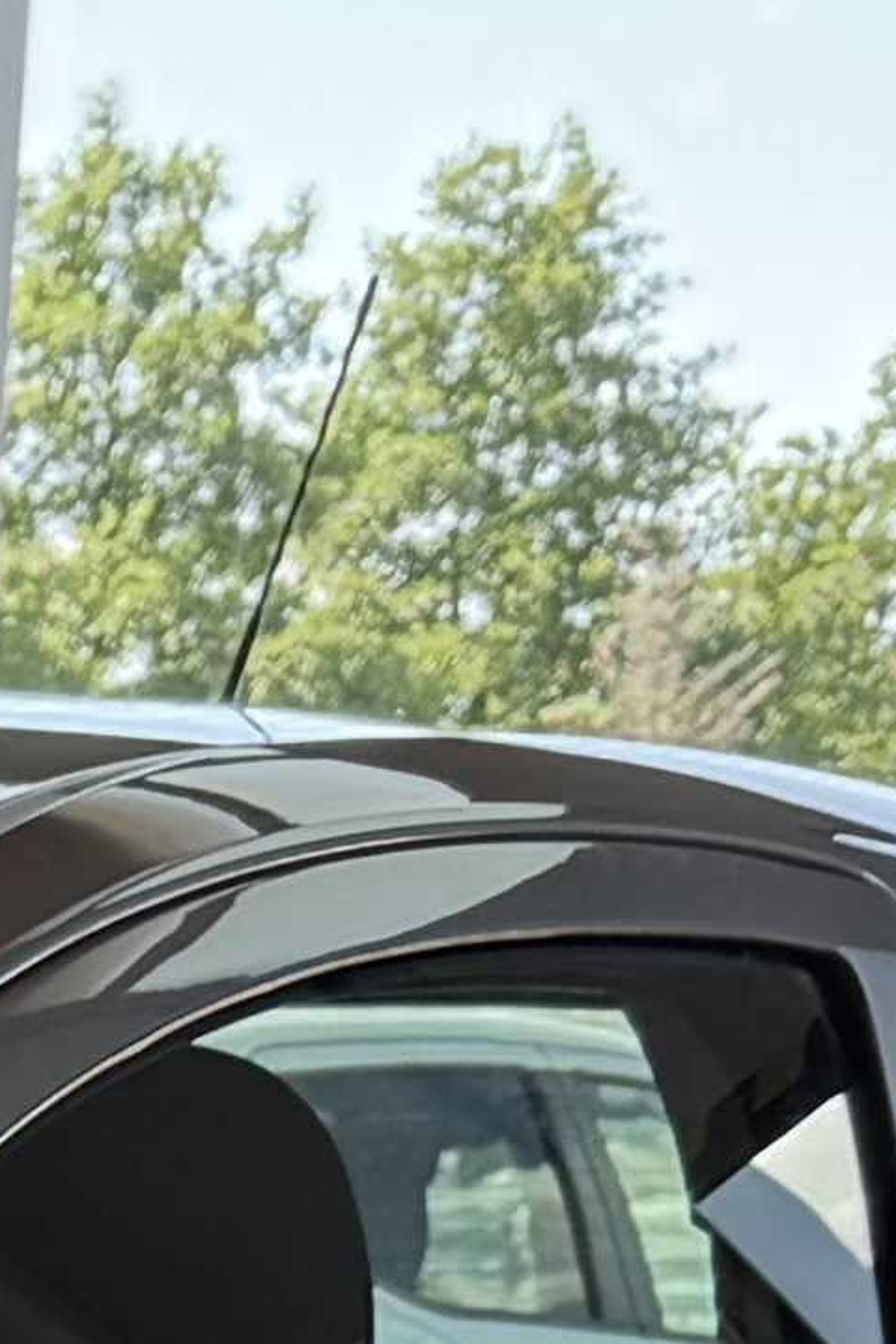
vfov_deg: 9.2
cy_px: 3304
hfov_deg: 6.4
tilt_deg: -16.5
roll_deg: -0.9
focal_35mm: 198
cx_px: -1798
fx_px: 7391
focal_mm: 6.76
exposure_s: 1/243
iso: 100
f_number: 1.78
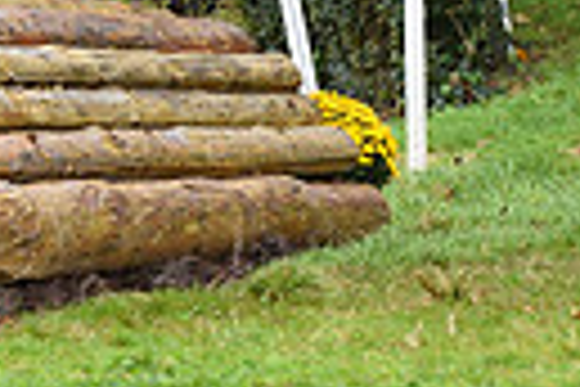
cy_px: -238
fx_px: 7378
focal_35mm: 458
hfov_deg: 4.4
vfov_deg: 3.0
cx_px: -665
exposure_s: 1/1250
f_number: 4.5
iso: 900
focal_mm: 102
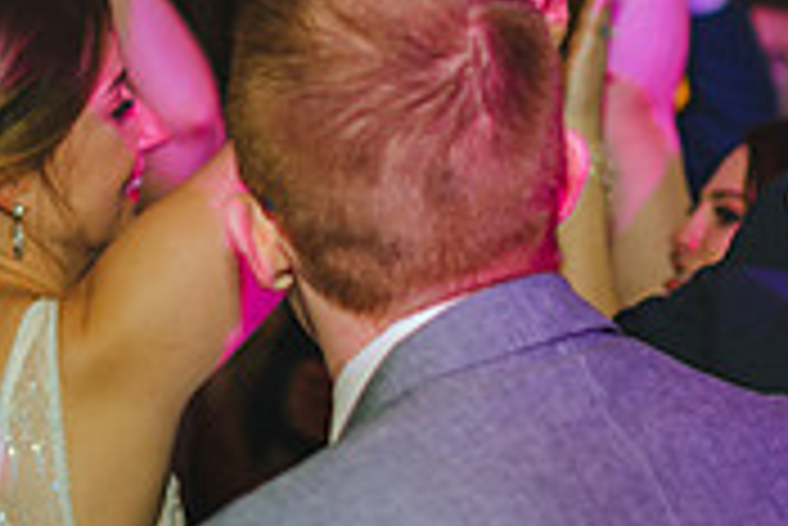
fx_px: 2541
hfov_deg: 17.6
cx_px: 477
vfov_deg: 11.8
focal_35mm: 116
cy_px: 362
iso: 640
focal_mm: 35
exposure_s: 1/200
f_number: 2
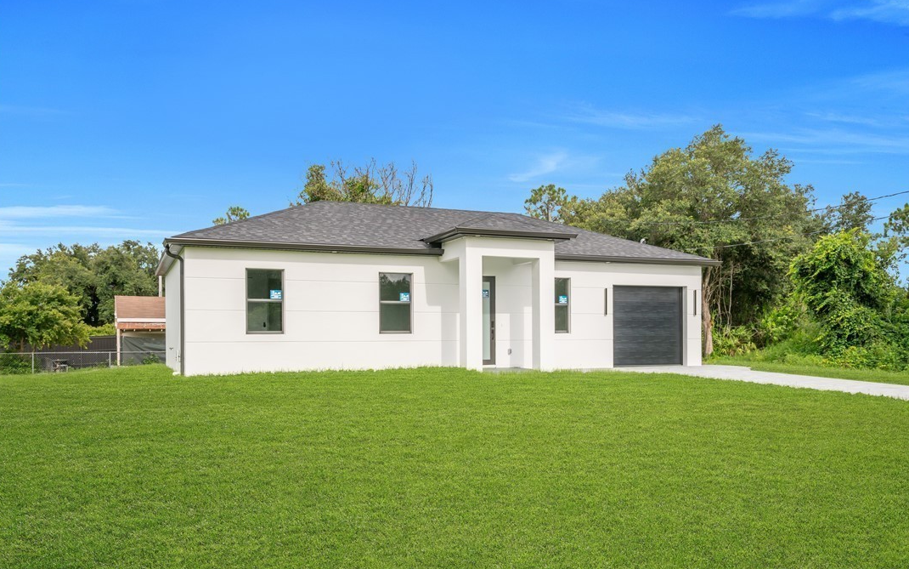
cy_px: 284
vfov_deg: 40.6
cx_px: 451
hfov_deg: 61.2
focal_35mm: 31
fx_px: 768
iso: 100
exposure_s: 1/250
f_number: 8
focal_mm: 20
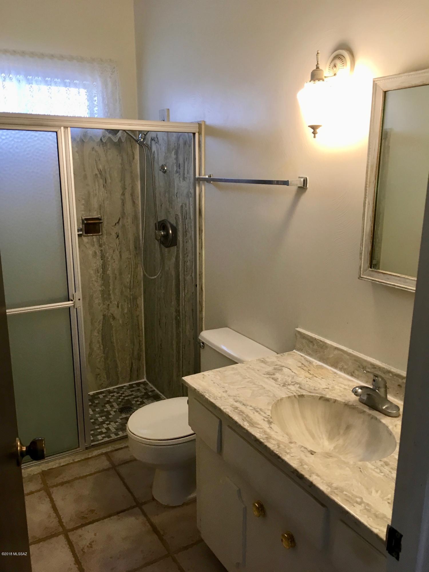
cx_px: 214
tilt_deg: -15.7
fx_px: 479
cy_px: 286
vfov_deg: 61.7
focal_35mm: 29
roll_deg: +0.9
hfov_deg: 48.2
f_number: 2.2
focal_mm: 4.15
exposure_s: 1/30
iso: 80
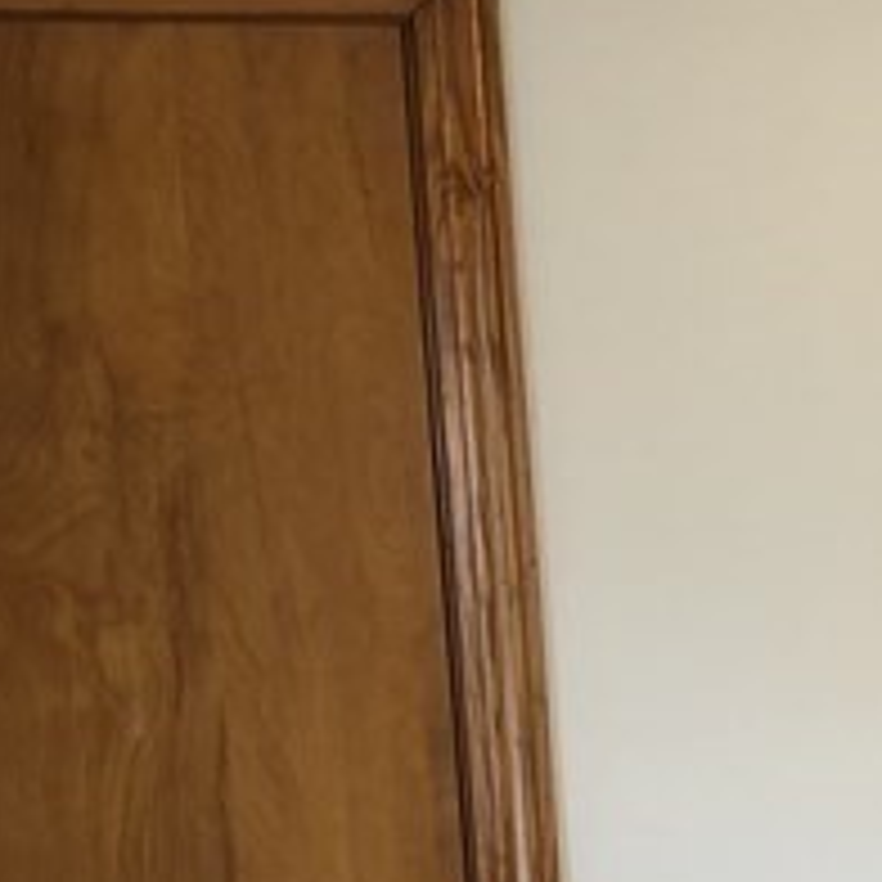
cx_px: 981
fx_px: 2796
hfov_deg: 17.3
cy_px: 873
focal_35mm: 97
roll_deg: +2.4
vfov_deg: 17.5
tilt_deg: -8.9
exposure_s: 1/24
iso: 40
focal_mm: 3.99
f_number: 1.8
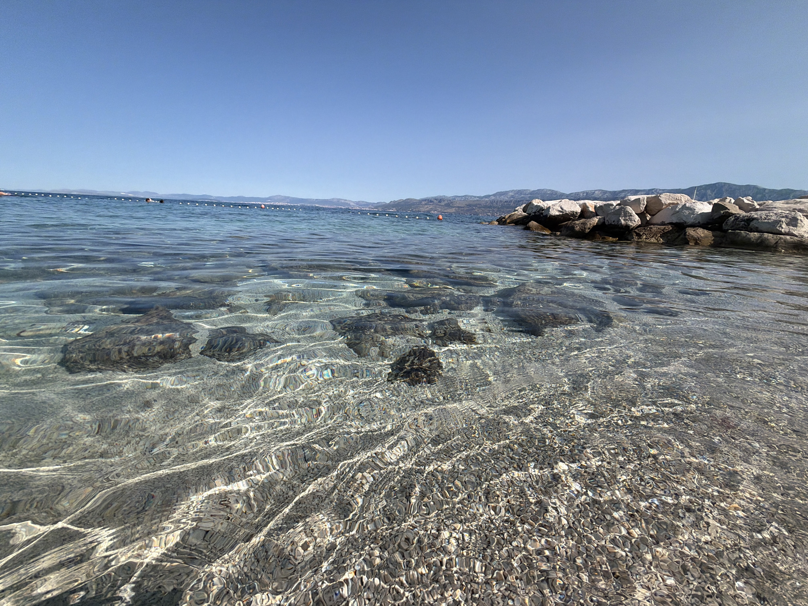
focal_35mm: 14
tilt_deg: -16.5
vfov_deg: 85.7
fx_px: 327
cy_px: 303
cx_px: 404
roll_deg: -2.0
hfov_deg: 102.1
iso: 80
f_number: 2.2
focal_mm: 2.22
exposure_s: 1/4762
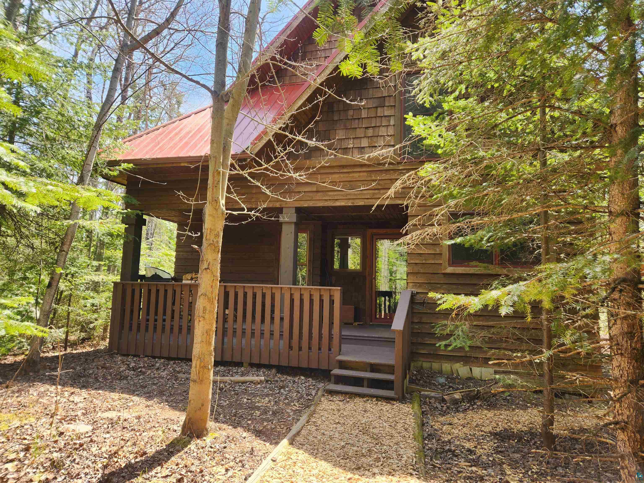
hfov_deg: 73.9
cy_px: 242
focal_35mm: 23
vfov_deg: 58.9
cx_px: 322
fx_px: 428
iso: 20
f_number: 1.8
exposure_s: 1/190
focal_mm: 5.4
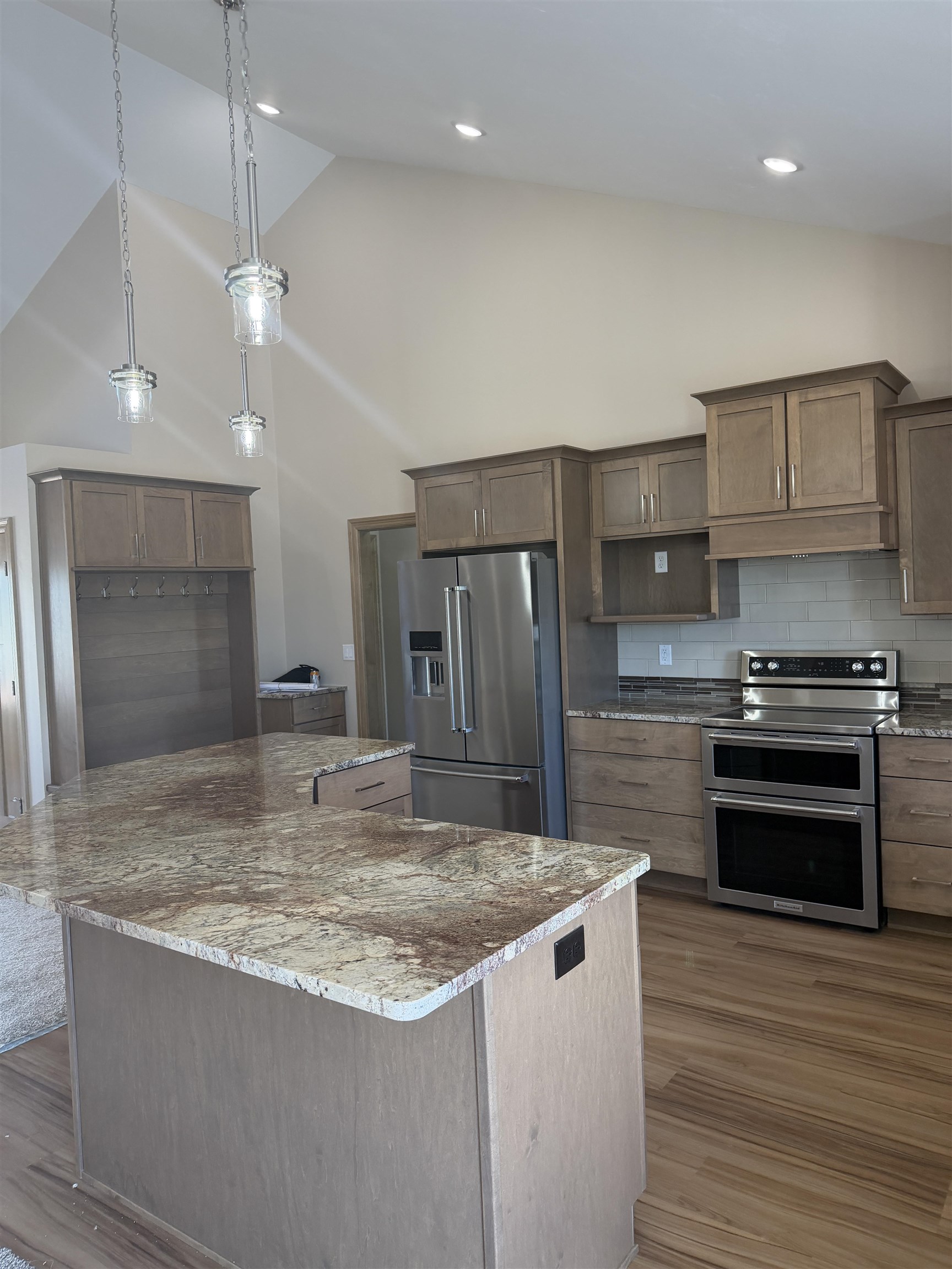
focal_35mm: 24
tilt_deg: -1.2
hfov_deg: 56.8
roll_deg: +0.3
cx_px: 476
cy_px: 634
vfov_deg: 71.6
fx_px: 880
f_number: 1.78
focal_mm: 6.76
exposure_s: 1/232
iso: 200
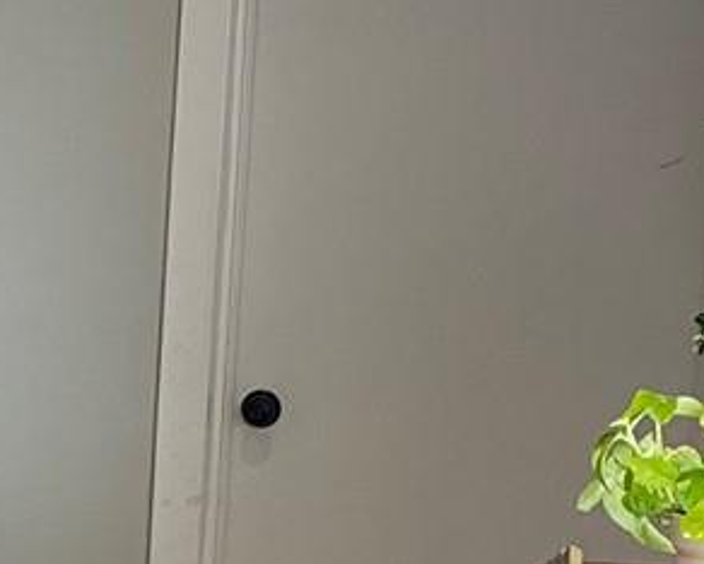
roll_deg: -1.1
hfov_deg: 12.4
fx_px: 2898
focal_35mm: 139
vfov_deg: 11.0
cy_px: 557
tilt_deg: -10.5
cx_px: -632
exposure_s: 1/60
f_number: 1.8
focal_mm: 4.25
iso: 100
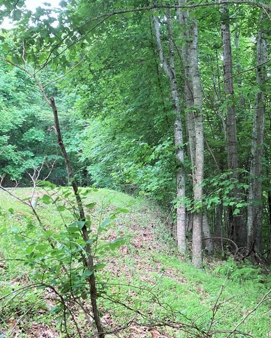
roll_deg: +3.0
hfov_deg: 33.5
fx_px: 441
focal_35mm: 44
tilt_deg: +2.5
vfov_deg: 42.0
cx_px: 204
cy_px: 184
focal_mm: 3.99
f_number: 1.8
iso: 200
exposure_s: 1/60
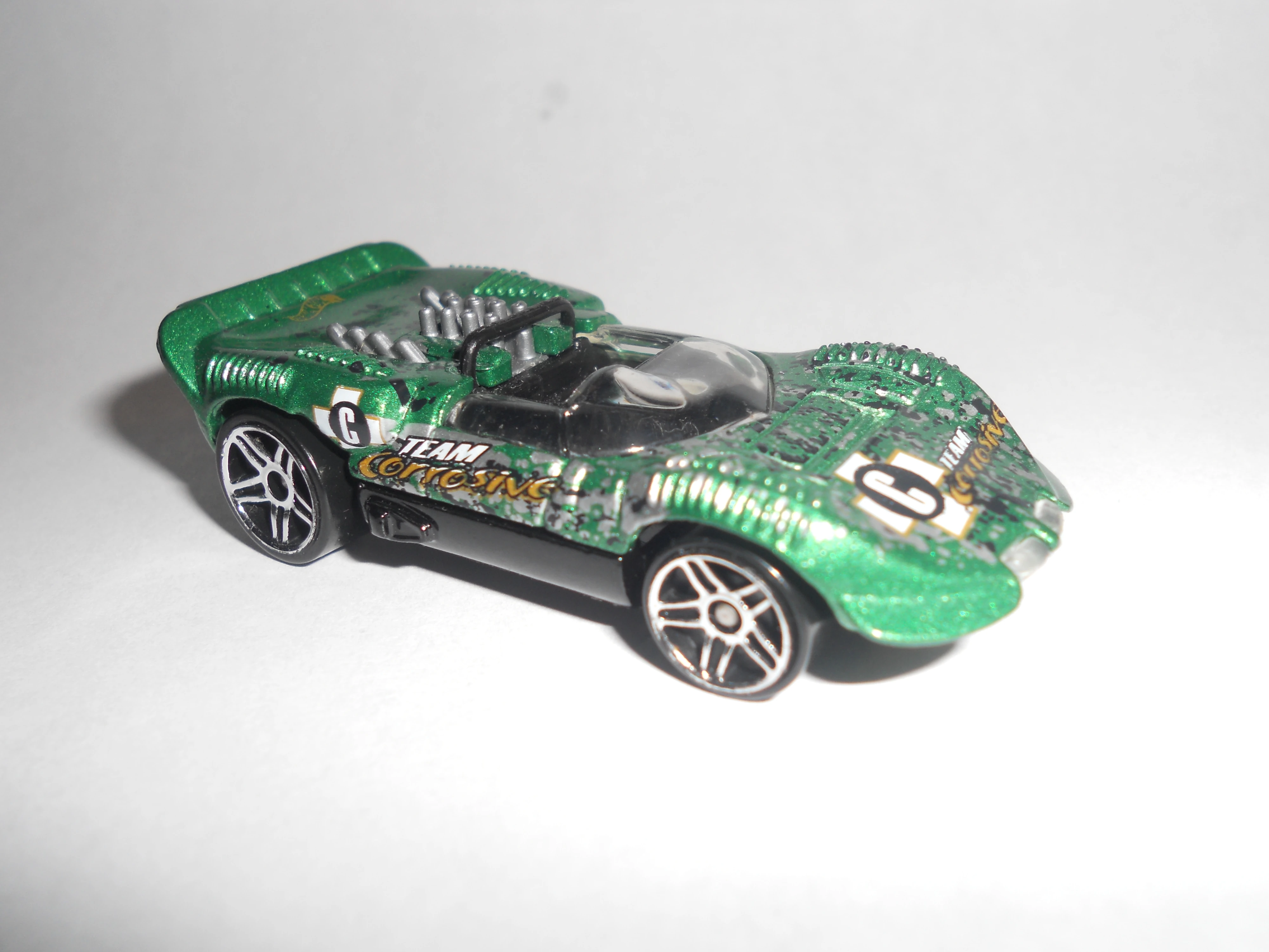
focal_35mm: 32
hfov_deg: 56.8
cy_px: 476
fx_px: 1173
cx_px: 634
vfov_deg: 44.2
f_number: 8.8
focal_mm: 5.8
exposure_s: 1/25
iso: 80
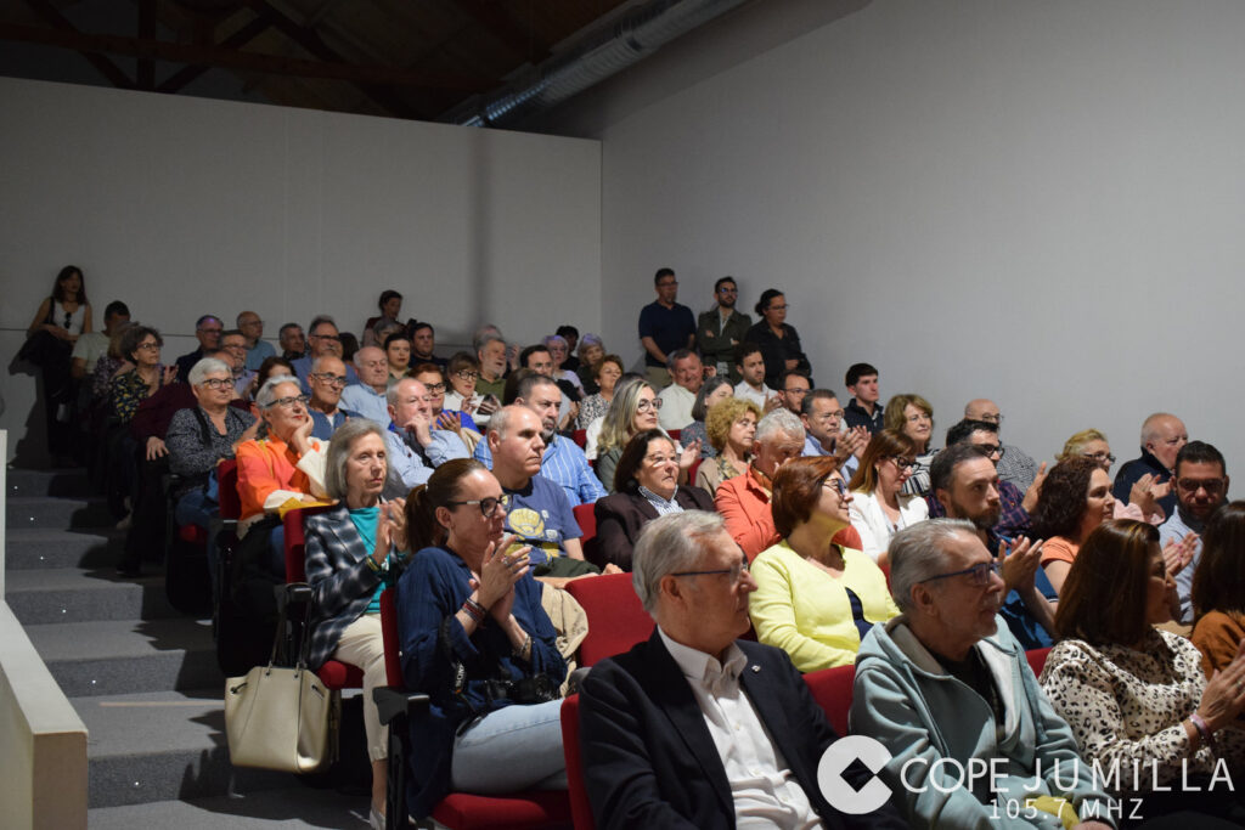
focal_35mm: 39
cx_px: 622
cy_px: 415
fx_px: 1349
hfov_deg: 49.5
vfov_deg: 34.2
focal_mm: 26
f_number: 4
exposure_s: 1/60
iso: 2200
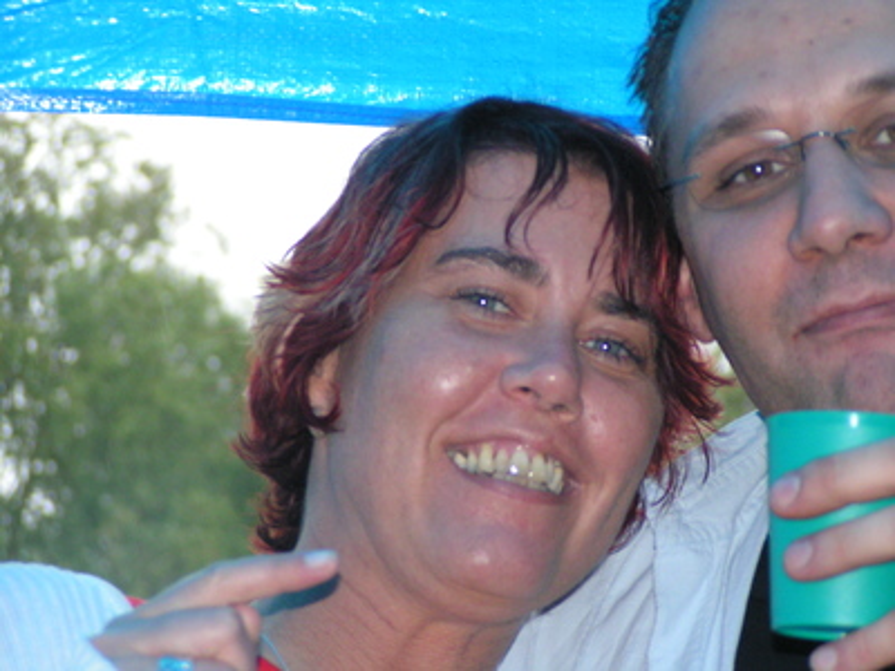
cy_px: 336
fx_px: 5093
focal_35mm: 197
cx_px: 448
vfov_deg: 7.5
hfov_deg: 10.0
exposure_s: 1/200
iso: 200
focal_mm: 30.1
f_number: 3.5
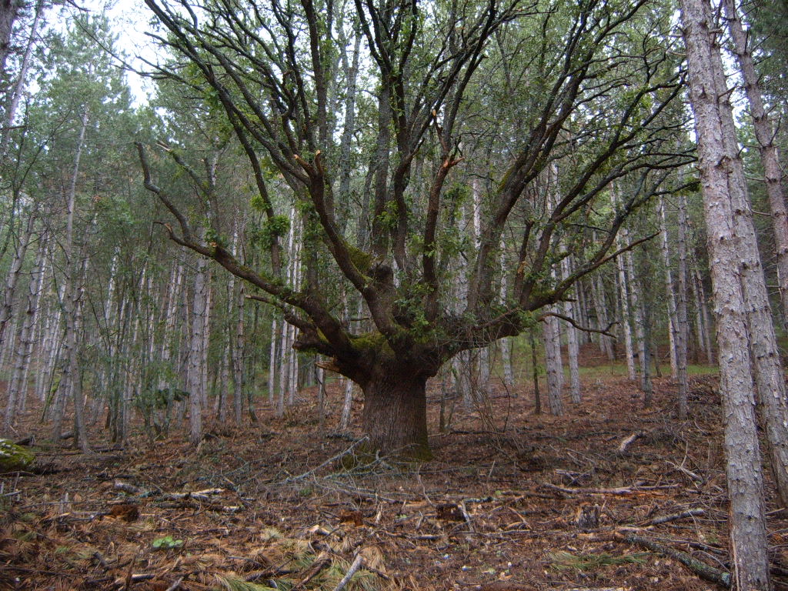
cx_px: 394
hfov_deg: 50.1
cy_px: 296
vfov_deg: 38.7
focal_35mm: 37
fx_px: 842
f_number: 2.9
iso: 141
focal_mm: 6.2
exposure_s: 1/90
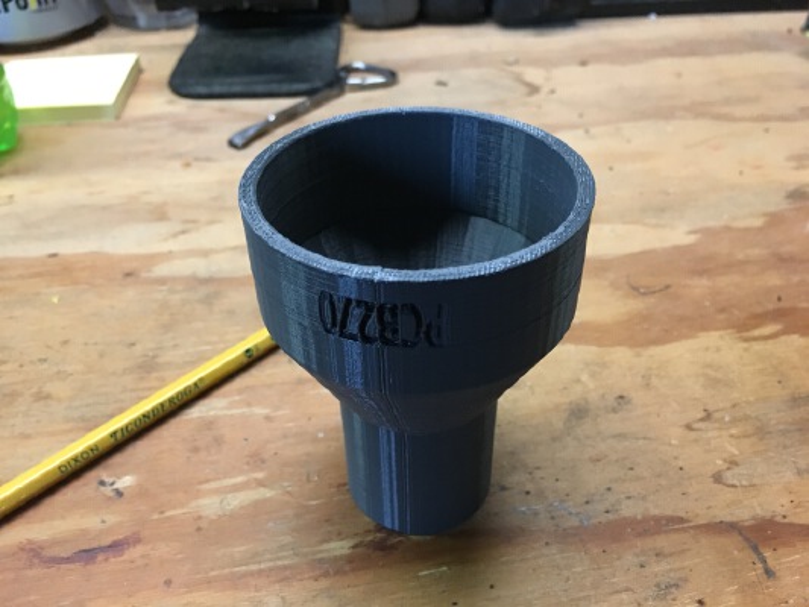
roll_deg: +0.7
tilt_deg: -38.5
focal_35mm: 29
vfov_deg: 48.2
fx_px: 678
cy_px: 304
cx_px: 404
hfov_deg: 61.6
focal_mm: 4.15
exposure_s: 1/30
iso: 200
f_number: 2.2
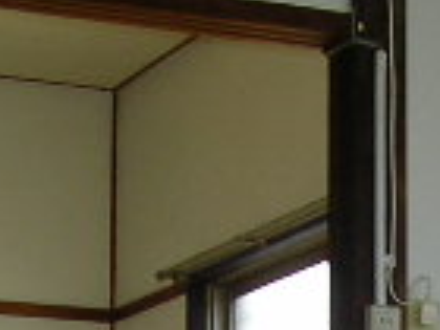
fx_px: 2212
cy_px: 647
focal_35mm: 174
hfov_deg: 11.3
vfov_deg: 8.1
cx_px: 321
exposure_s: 1/118
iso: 50
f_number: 2.9
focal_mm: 5.8
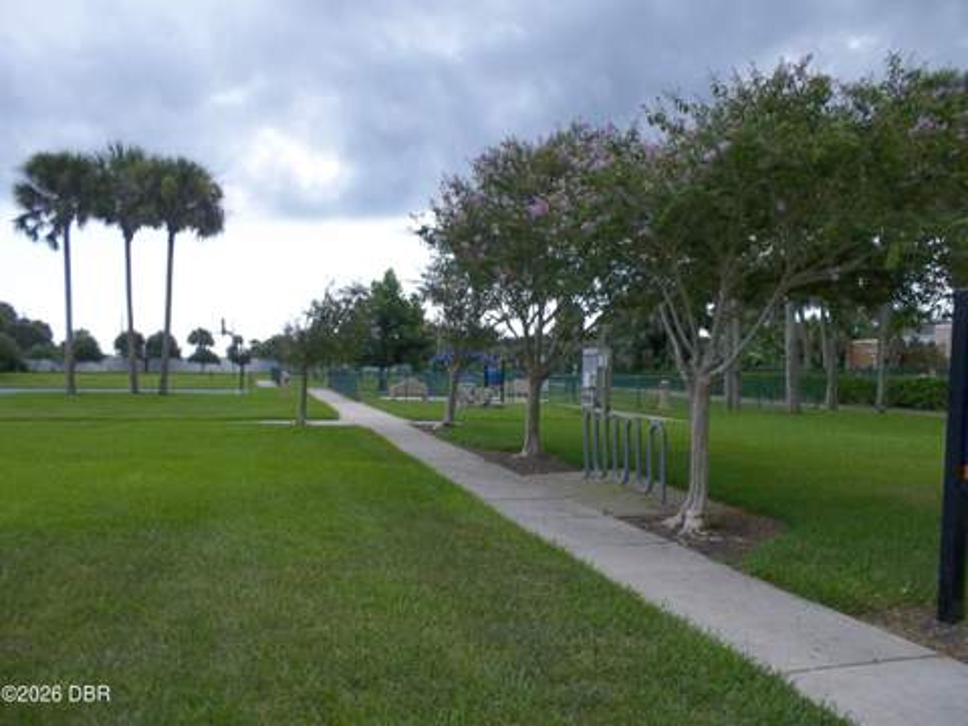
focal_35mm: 29
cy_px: 363
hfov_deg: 61.7
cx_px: 484
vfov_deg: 48.2
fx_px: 811
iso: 80
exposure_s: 1/160
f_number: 3.3
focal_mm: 4.1
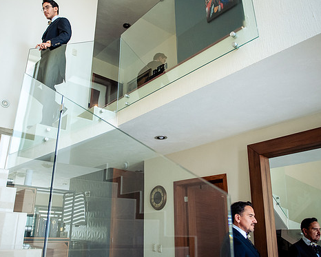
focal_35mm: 30
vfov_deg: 48.5
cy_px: 120
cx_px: 134
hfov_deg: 58.4
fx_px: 285
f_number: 2.8
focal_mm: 24
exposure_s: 1/500
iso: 2000
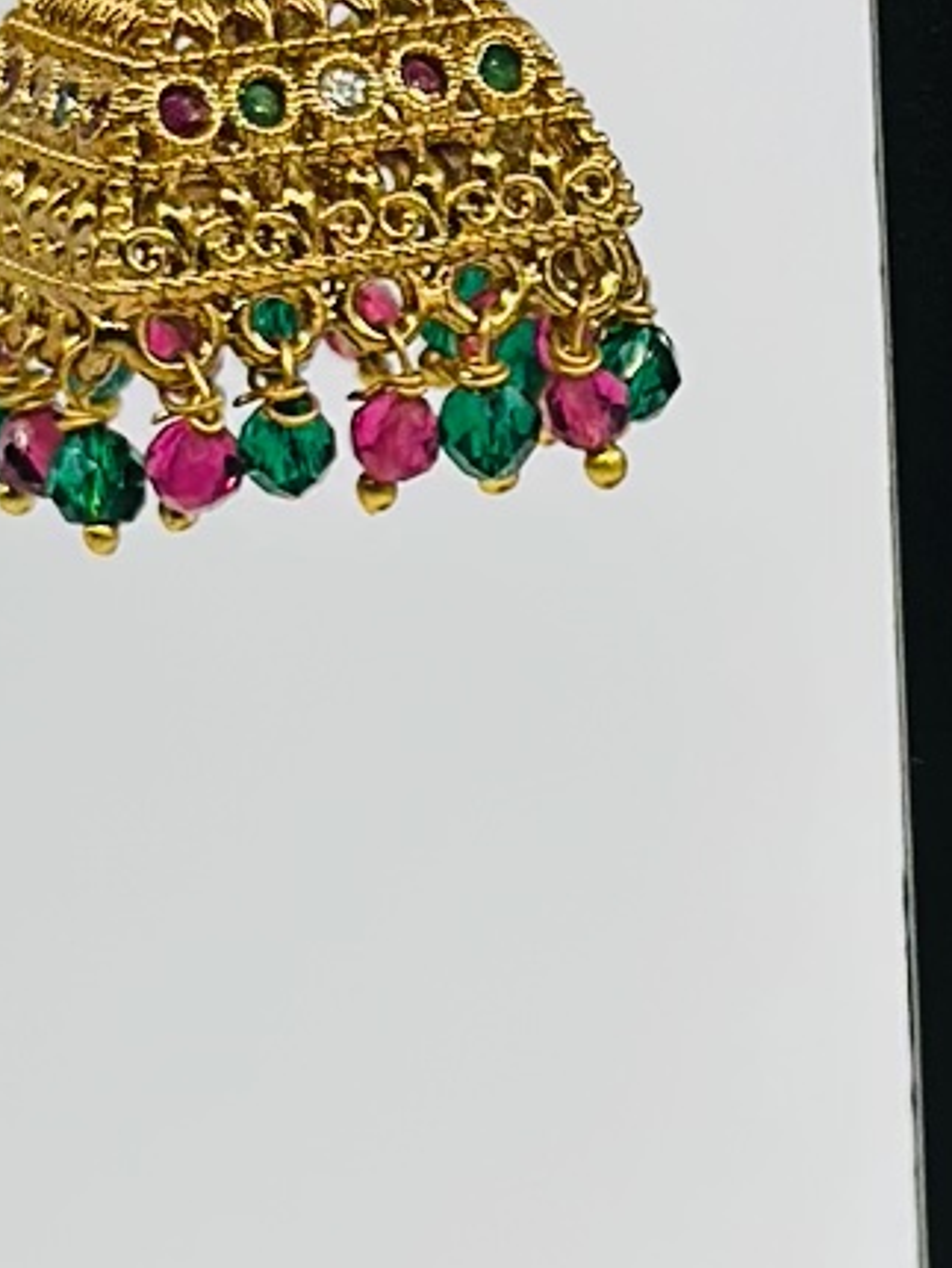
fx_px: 8242
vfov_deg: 8.8
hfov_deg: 6.6
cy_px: 327
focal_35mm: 225
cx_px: 1144
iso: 80
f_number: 1.78
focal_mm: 6.86
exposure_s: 1/1453
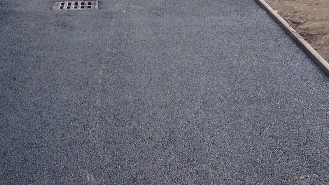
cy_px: 34
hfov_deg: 20.5
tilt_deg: -11.9
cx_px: 155
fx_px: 907
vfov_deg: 11.6
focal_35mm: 104
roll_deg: -0.9
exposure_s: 1/120
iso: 50
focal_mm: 4.12
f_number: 2.4
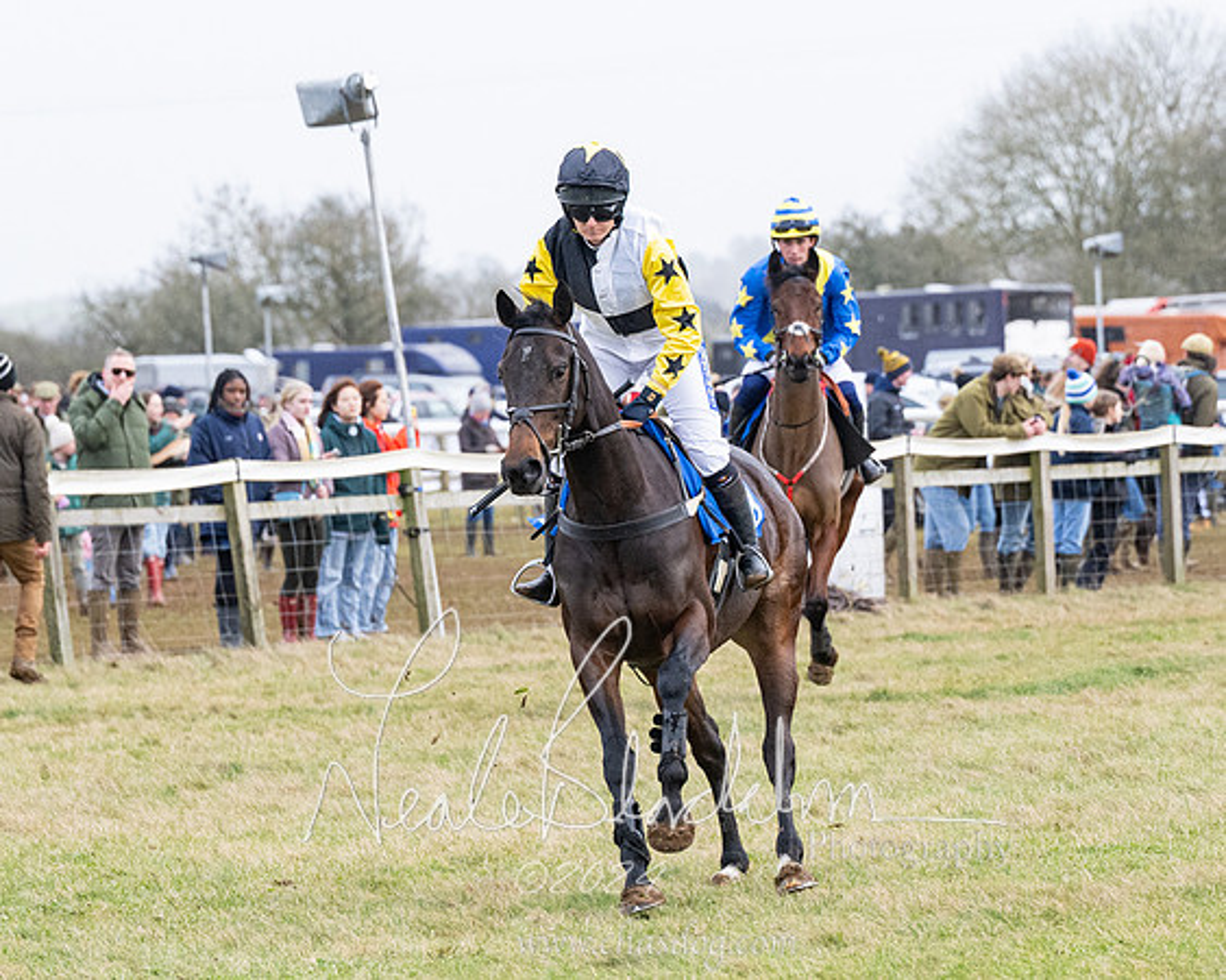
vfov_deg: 5.6
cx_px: 670
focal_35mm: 277
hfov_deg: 7.0
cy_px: 602
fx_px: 10045
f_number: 4
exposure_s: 1/1250
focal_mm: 120
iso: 800
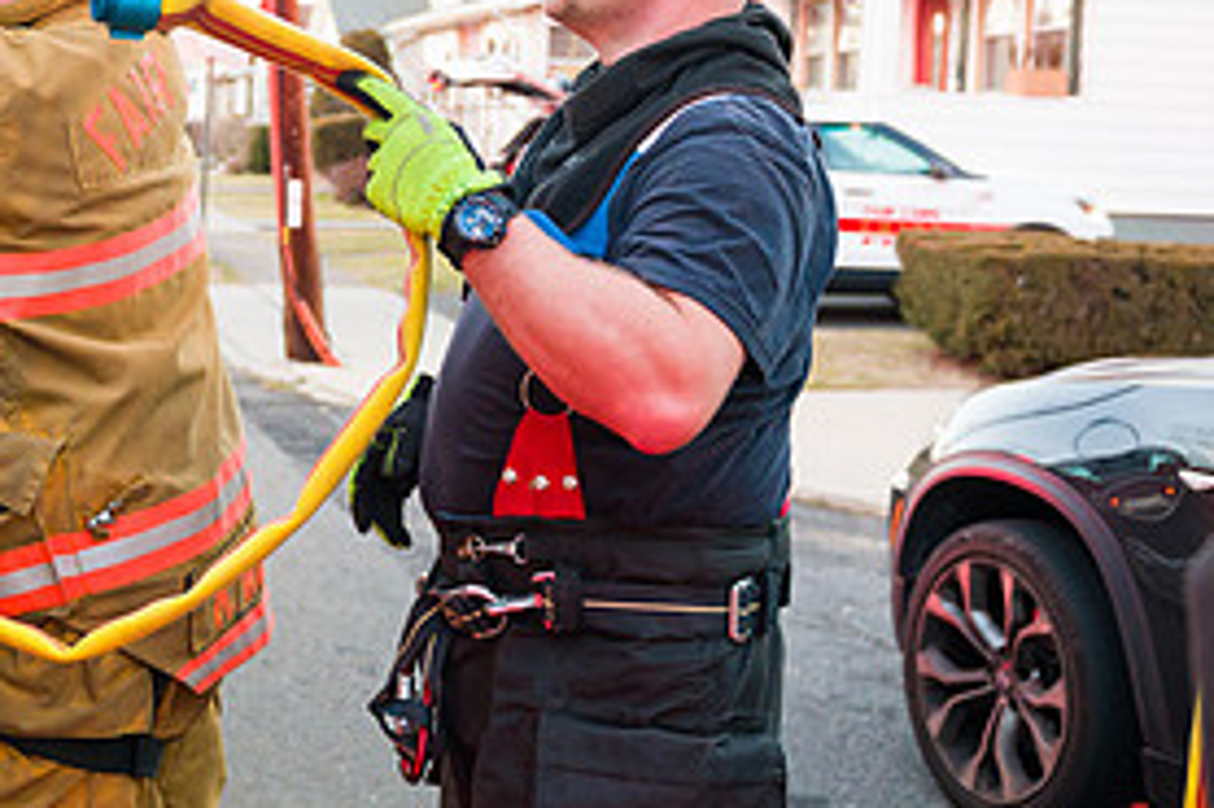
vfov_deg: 26.6
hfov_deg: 37.6
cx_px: 175
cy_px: 188
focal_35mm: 50
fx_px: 1685
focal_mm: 24
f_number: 3.2
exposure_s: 1/250
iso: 2000
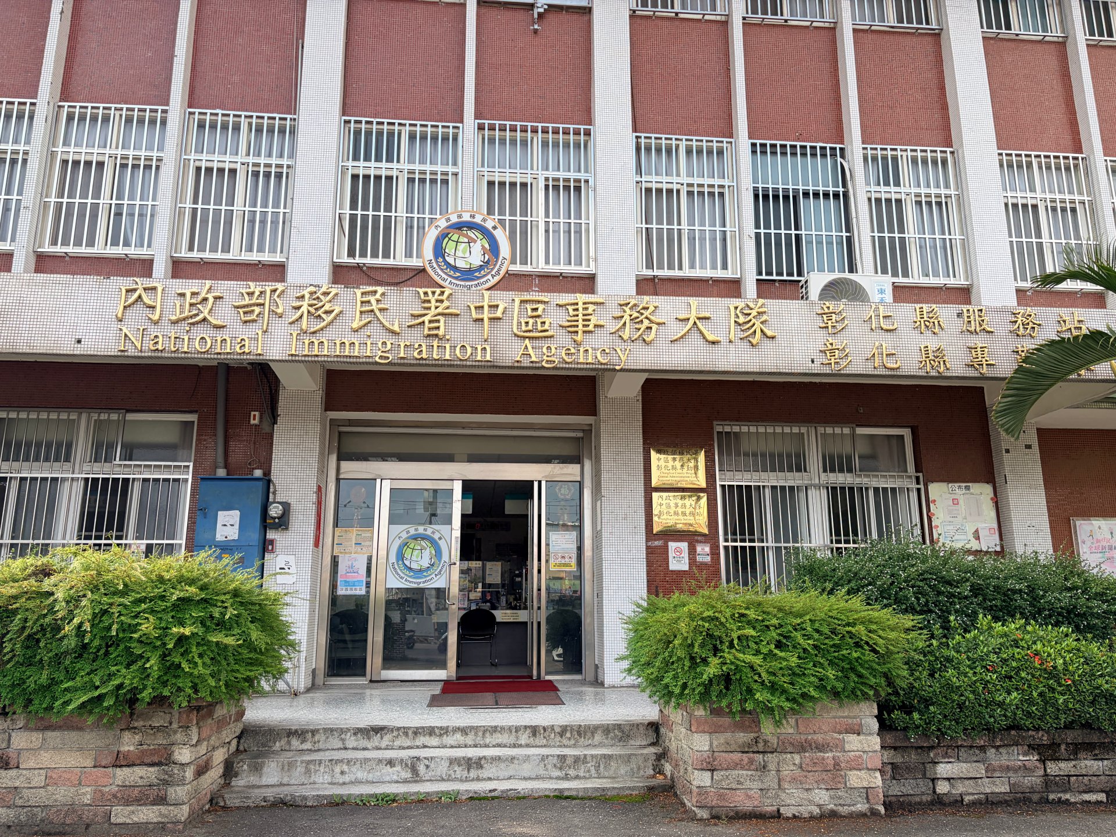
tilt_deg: +12.9
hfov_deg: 67.3
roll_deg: +0.4
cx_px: 558
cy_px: 418
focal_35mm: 26
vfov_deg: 53.1
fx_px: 838
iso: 50
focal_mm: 5.96
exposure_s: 1/1155
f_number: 1.6
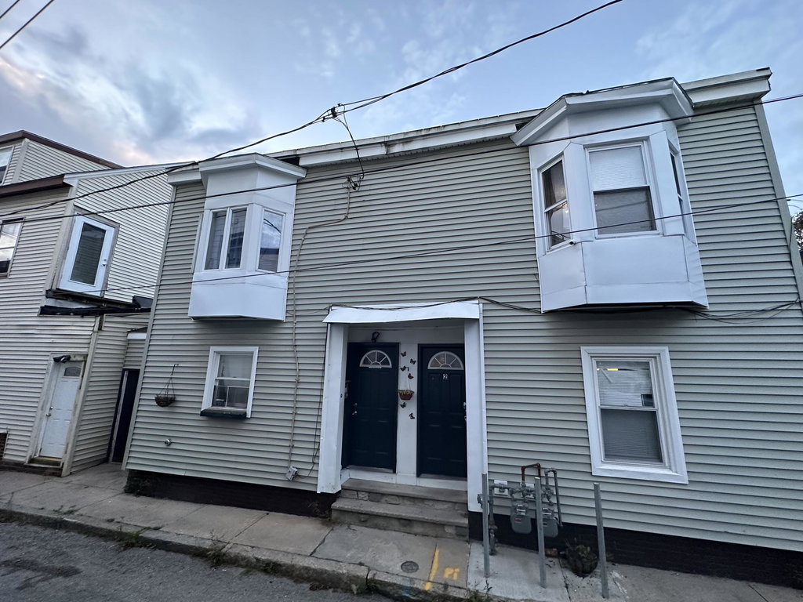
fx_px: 325
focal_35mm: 14
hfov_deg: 102.1
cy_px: 301
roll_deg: -1.2
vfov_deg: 85.7
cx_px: 402
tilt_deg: +15.6
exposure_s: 1/77
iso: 320
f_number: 2.2
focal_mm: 2.22
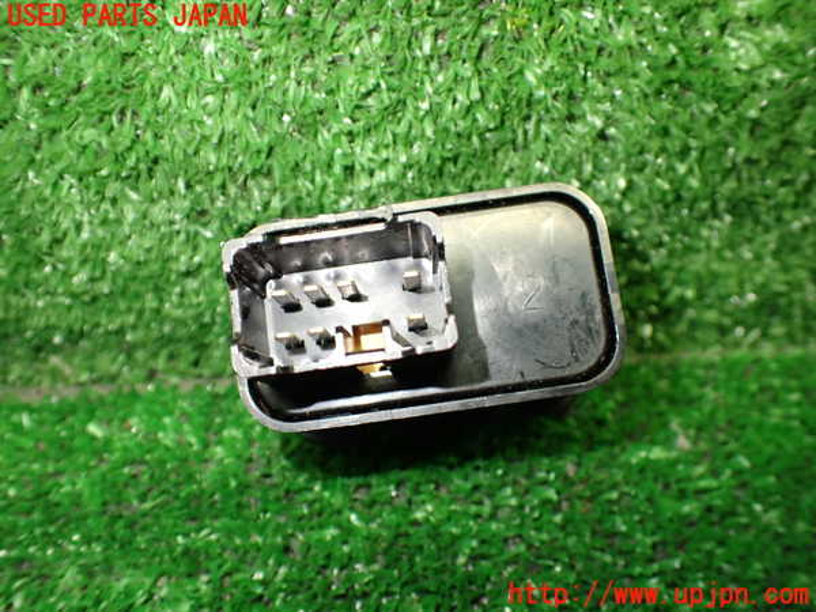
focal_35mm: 30
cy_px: 306
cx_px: 408
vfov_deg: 46.8
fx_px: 707
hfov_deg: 60.0
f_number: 2.3
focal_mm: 5.4
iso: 800
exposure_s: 1/125
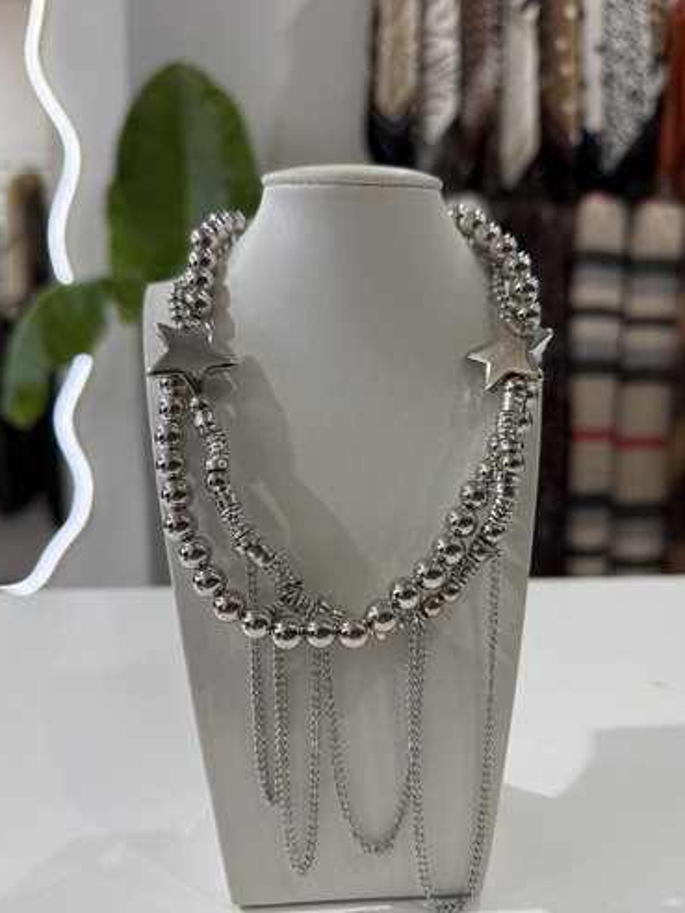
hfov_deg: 53.1
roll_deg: +0.5
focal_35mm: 26
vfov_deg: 67.3
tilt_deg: -8.1
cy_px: 461
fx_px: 686
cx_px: 349
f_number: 1.78
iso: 125
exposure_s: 1/100
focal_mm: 6.76
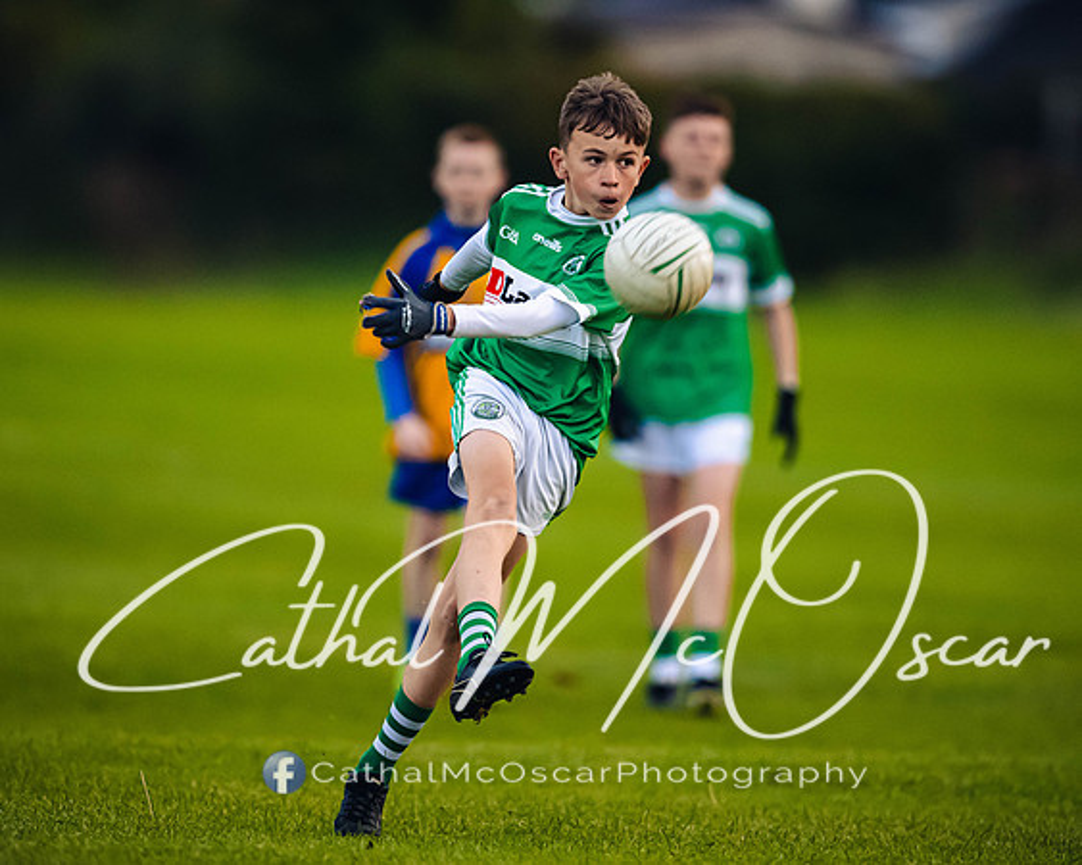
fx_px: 19629
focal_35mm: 613
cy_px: 444
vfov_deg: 2.5
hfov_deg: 3.2
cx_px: 497
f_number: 2.8
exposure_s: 1/1000
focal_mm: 400
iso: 2500
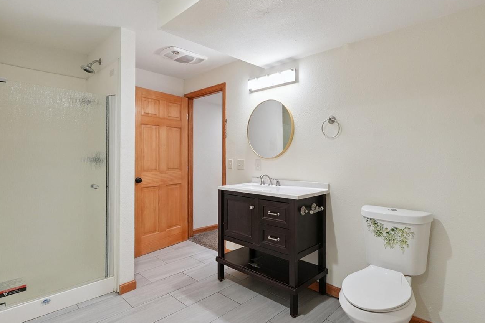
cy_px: 162
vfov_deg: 64.6
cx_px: 260
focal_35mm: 19
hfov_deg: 86.8
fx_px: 256
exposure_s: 1/13
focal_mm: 10
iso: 640
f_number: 8
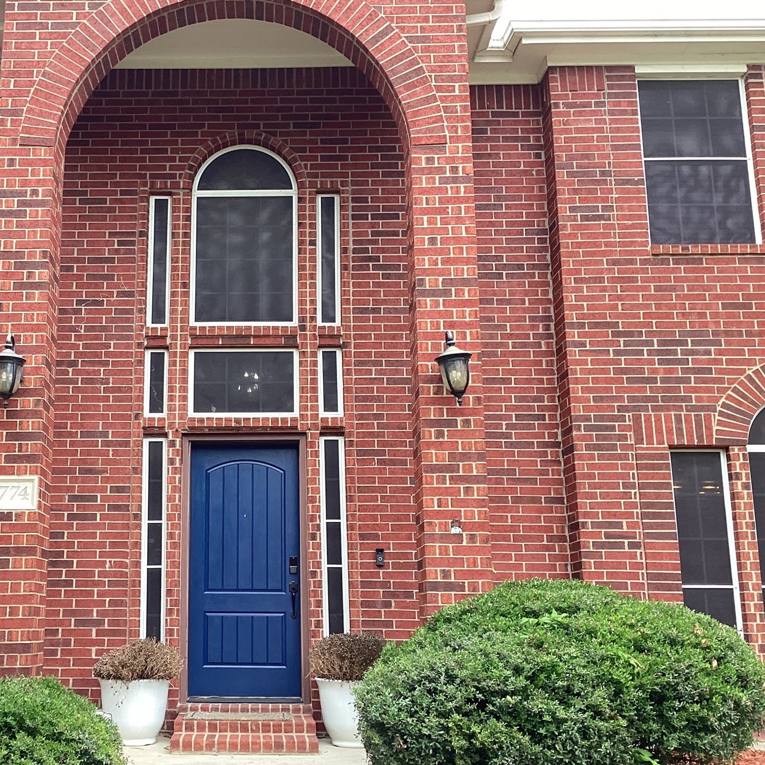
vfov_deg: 40.0
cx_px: 230
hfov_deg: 39.3
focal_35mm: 42
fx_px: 1050
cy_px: 387
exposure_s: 1/120
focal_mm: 3.3
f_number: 2.4
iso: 40
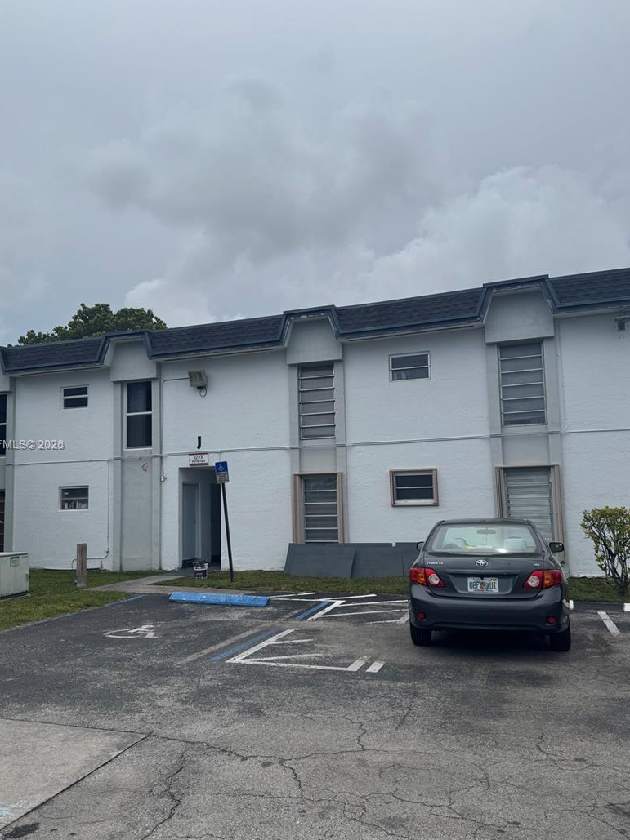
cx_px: 280
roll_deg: +1.4
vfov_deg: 63.4
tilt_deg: +6.2
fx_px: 680
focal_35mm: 28
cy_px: 446
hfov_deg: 49.6
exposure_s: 1/5814
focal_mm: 6.76
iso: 80
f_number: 1.78
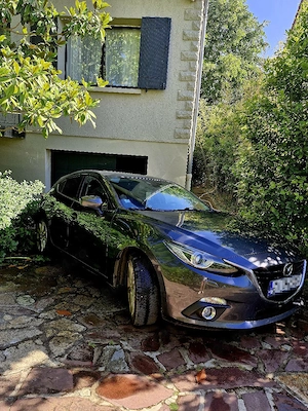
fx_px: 273
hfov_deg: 58.9
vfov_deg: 73.9
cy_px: 206
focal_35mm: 23
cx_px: 154
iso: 50
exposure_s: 1/333
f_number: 1.8
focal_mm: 5.54
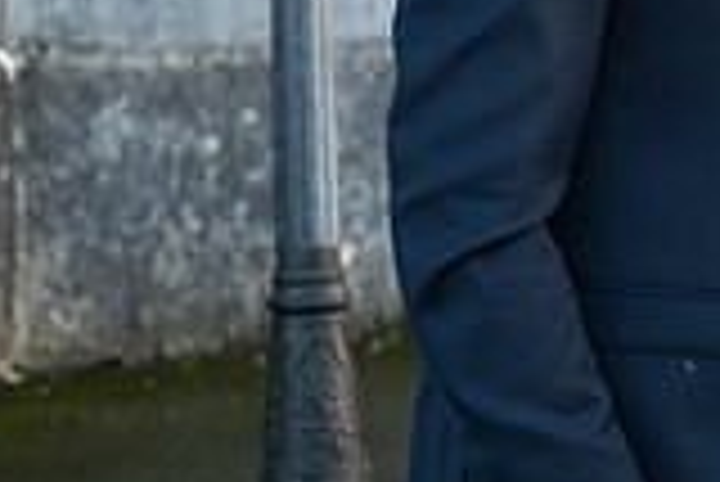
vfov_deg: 9.0
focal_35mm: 152
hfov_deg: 12.9
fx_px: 3043
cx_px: 1030
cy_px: 7
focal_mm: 42
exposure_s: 1/160
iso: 250
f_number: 3.5
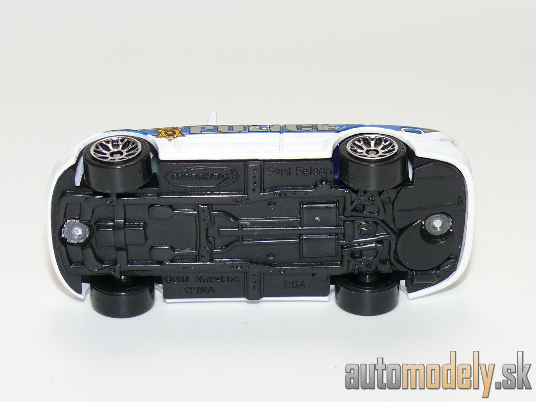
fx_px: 1672
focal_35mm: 108
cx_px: 268
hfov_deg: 18.2
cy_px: 201
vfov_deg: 13.7
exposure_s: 1/30
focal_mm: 13.8
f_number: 4
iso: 100
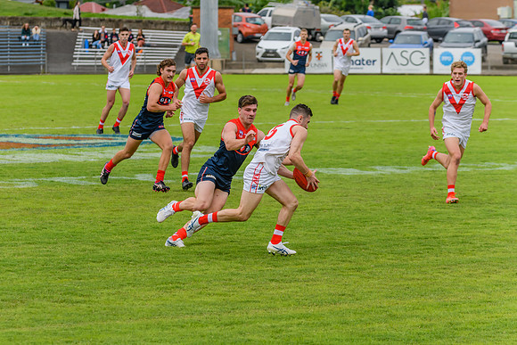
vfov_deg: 7.0
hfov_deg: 10.4
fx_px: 2836
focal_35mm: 197
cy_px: 195
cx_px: 221
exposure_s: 1/2000
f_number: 7.1
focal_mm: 170
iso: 800
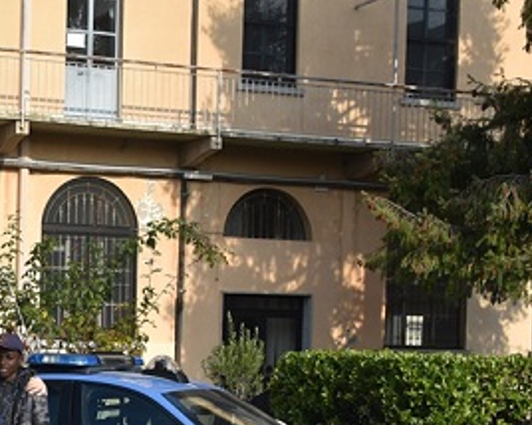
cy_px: 377
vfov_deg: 19.5
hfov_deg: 22.3
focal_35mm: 77
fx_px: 1215
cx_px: -147
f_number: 8
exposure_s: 1/500
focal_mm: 21
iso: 200
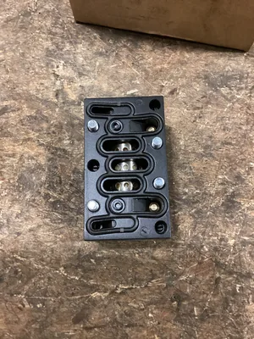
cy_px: 170
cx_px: 127
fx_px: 303
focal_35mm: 31
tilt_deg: -76.6
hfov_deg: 45.4
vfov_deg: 58.4
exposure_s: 1/30
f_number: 2.4
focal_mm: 3.3
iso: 800
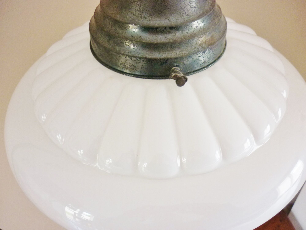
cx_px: 153
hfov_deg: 55.4
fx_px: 292
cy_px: 115
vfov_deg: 42.9
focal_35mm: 33
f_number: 2.8
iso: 125
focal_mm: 5.5
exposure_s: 1/30
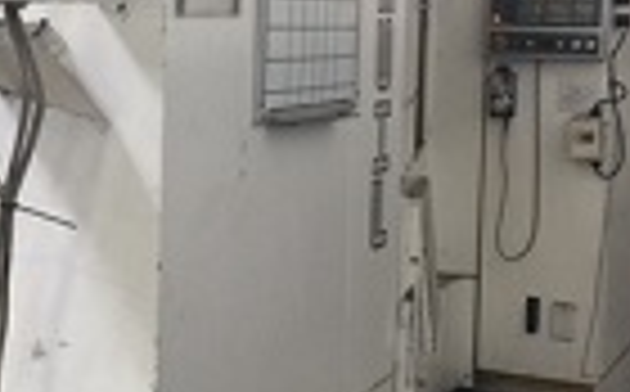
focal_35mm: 88
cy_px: 95
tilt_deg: -3.6
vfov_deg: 14.7
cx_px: 76
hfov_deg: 23.1
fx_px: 1508
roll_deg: -2.0
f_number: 2.2
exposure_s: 1/15
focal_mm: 4.15
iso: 50
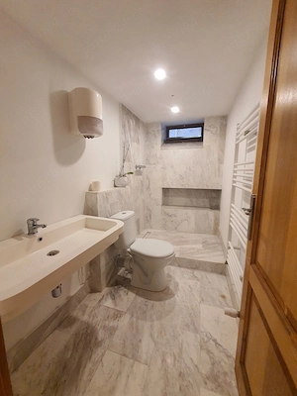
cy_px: 198
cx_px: 148
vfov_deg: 106.2
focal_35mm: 13
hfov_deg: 89.9
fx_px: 149
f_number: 2.2
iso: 400
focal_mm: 1.8
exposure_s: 1/50
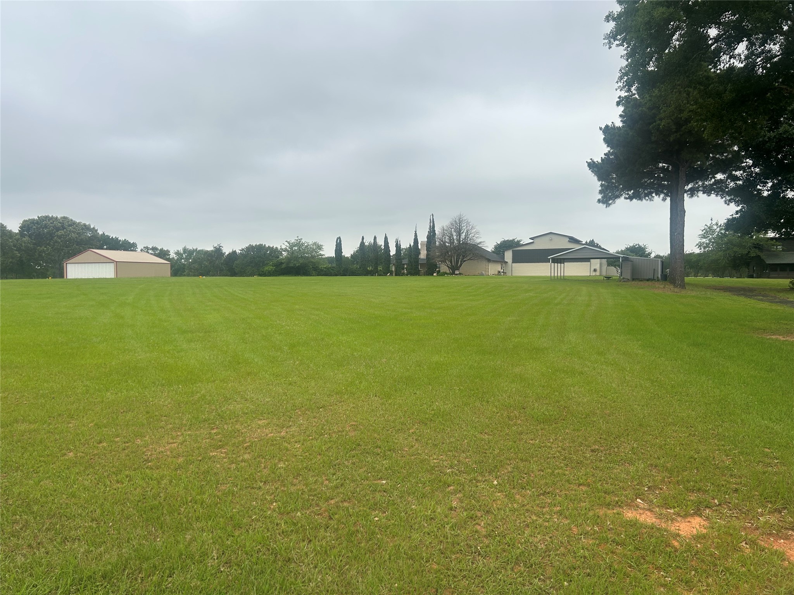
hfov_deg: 67.3
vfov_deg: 53.1
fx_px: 596
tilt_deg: -2.7
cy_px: 298
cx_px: 397
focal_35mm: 26
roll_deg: +0.1
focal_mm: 5.7
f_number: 1.5
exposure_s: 1/687
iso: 50
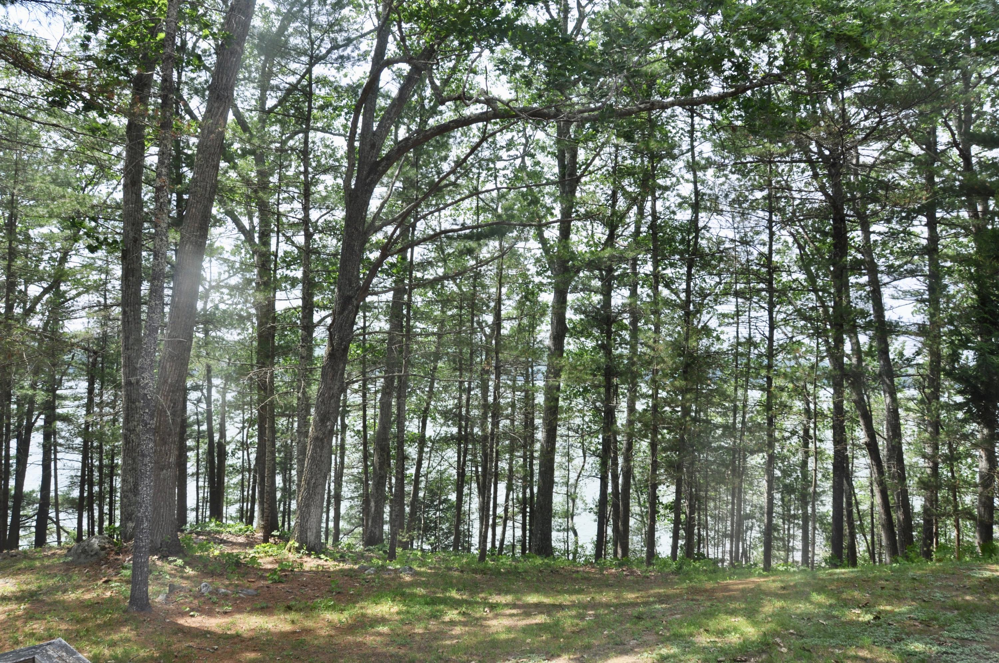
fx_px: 748
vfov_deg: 47.8
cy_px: 332
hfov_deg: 67.4
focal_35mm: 27
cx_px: 500
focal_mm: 18
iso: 200
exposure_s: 1/100
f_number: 10
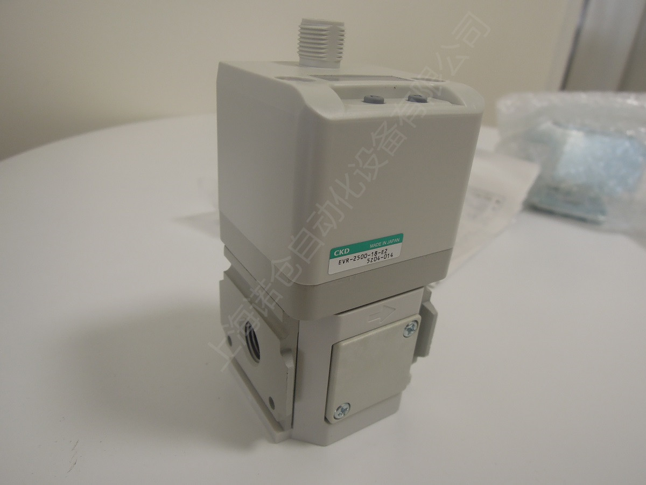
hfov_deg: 71.6
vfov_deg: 56.8
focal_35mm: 24
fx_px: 448
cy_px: 242
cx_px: 323
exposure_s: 1/30
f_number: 2.8
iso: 180
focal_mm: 4.3
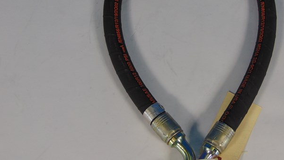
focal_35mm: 61
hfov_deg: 34.0
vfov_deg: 19.7
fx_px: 460
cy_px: 63
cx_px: 189
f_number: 3.3
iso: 80
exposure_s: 1/60
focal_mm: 7.6
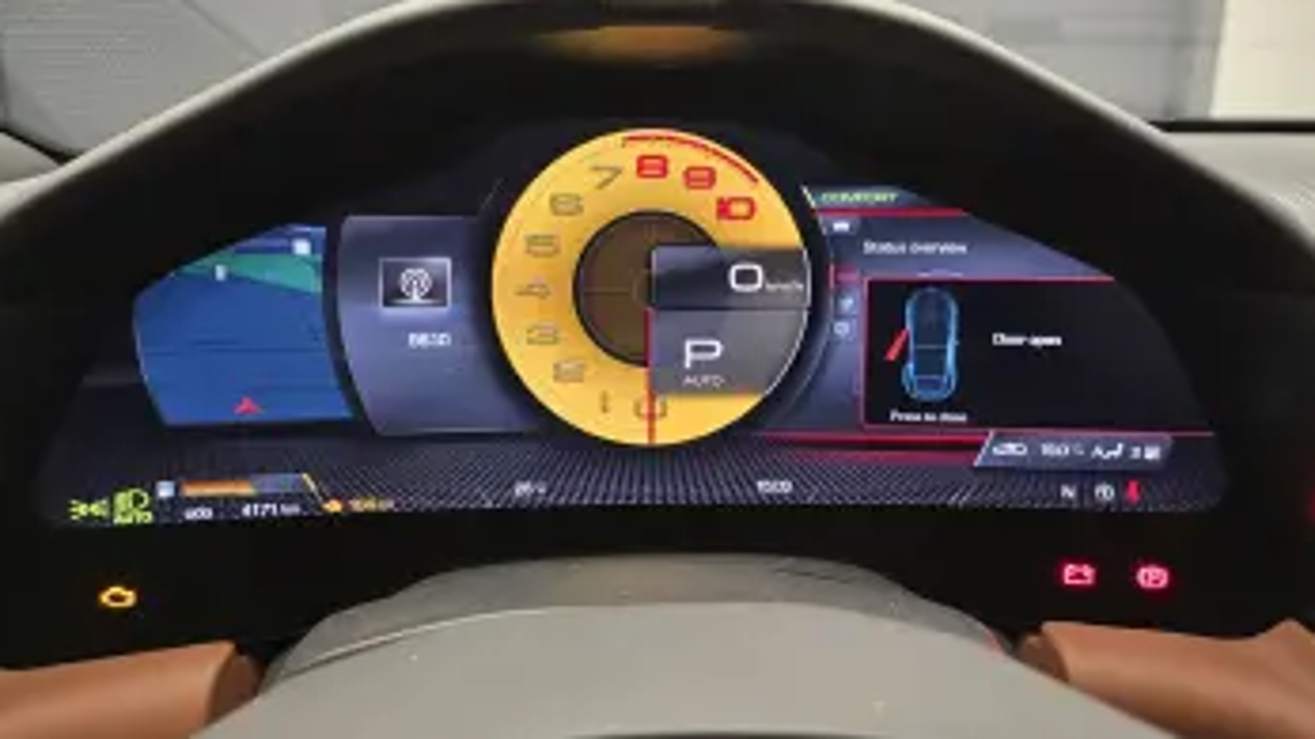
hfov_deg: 71.9
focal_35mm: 26
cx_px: 659
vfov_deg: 44.2
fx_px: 906
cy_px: 311
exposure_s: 1/58.7
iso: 200
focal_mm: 6.3
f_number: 1.7
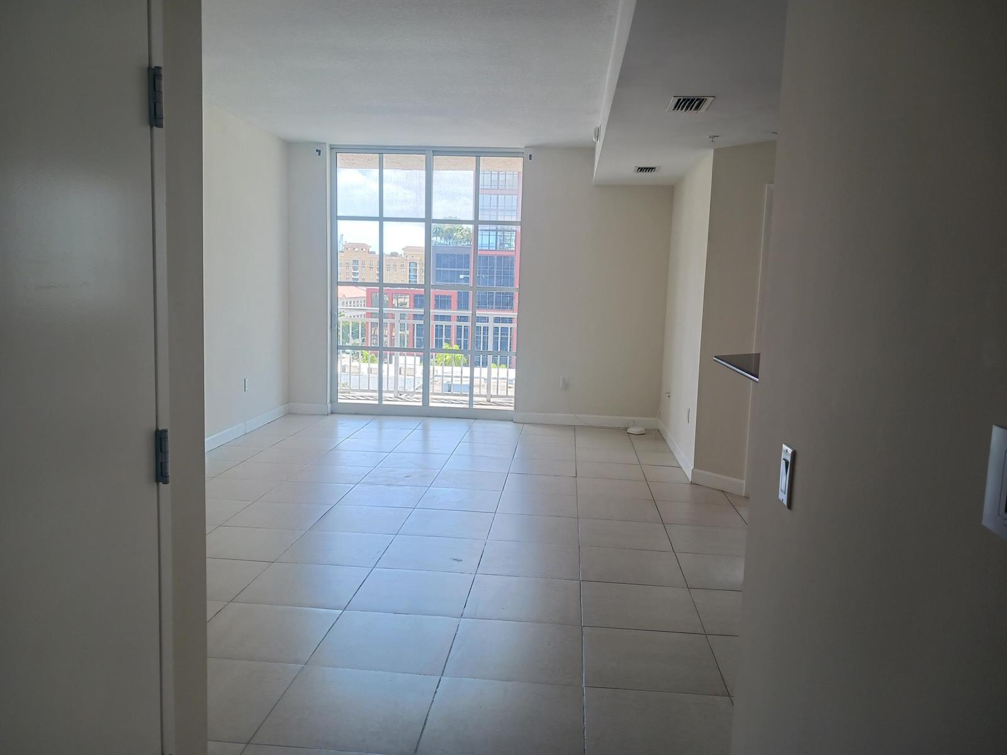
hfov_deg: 65.3
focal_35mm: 27
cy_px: 378
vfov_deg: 51.4
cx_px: 504
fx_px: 785
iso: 32
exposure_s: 1/50
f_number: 1.8
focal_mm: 4
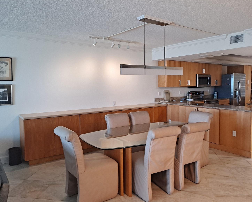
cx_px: 125
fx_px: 201
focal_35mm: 27
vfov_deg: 53.2
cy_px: 100
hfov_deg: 64.1
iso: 320
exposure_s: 1/40
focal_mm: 4.6
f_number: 2
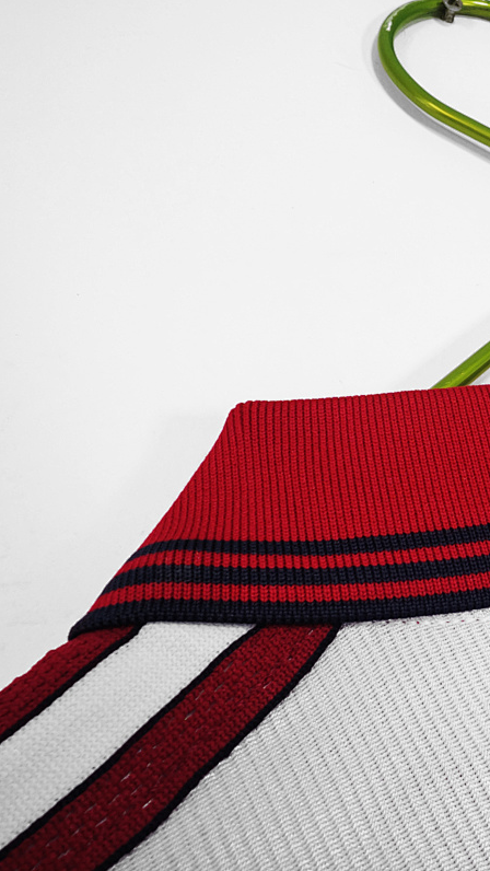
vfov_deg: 58.0
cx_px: 562
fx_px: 785
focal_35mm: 34
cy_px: 440
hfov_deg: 30.4
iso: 189
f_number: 2.2
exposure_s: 1/100
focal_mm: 2.59
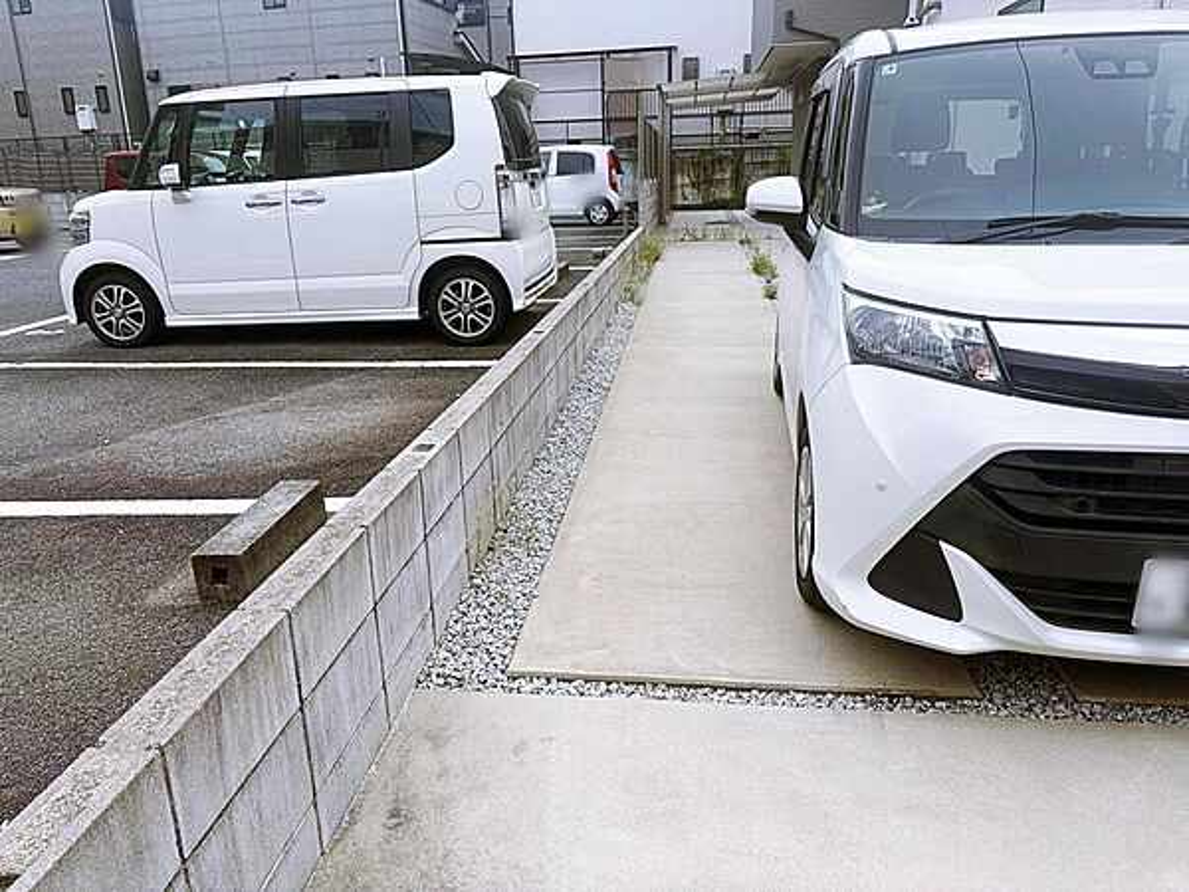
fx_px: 893
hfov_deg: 67.3
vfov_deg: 53.1
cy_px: 446
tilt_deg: -15.9
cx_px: 594
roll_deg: +1.6
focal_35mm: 26
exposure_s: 1/3448
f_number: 1.6
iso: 50
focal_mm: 5.96
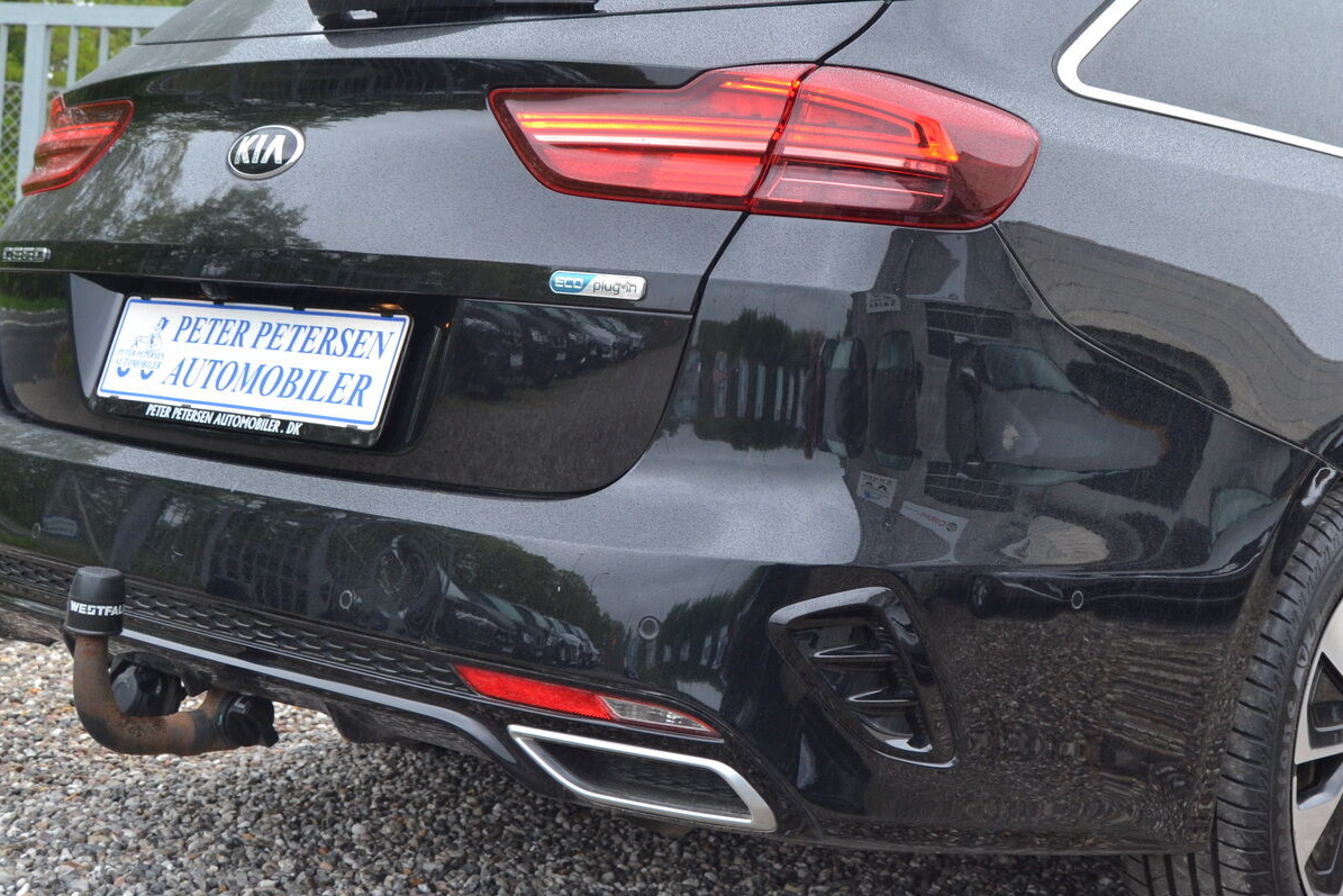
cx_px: 931
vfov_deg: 25.5
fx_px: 1977
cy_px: 351
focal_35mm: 53
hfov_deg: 37.0
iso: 280
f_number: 5.6
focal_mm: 22
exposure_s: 1/125
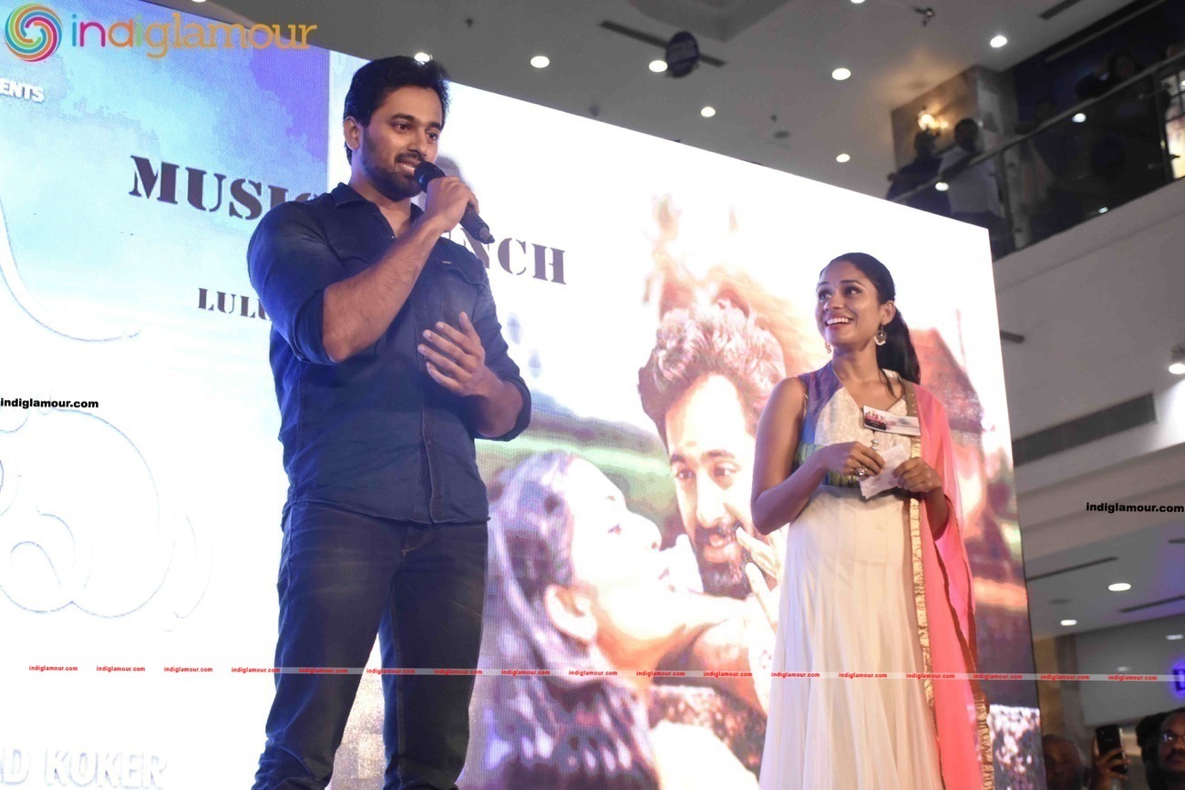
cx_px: 592
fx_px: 1728
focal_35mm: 52
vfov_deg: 25.8
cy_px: 395
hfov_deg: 37.8
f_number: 4.2
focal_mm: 35
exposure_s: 1/320
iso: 3200
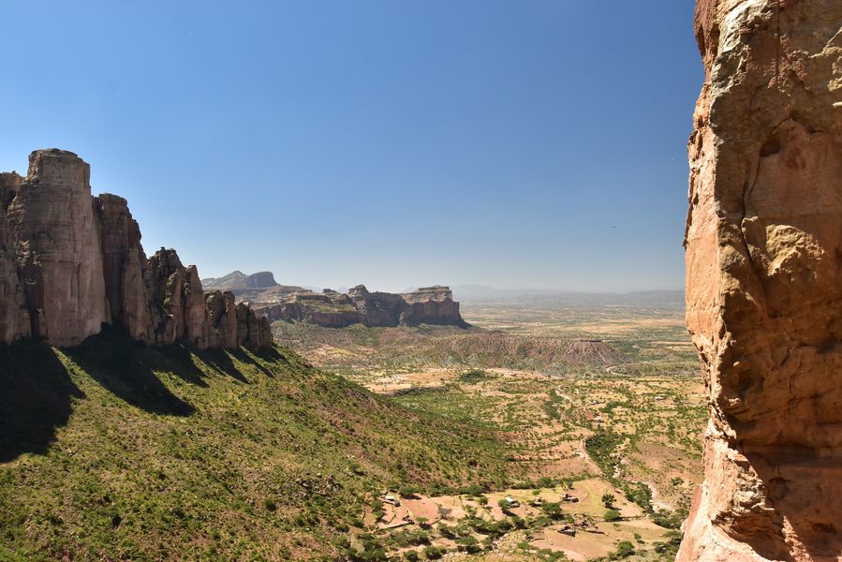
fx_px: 632
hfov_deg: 67.4
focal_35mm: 27
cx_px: 421
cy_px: 281
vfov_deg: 48.0
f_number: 10
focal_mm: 18
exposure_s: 1/400
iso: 500
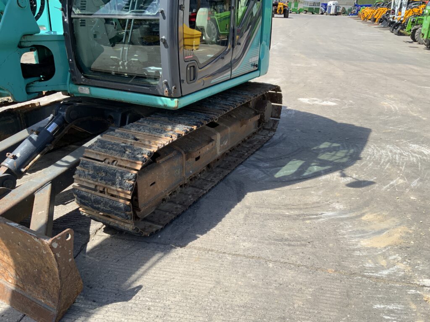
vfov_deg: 48.2
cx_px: 215
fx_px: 360
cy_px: 161
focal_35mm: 29
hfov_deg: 61.7
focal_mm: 3
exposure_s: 1/1195
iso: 16
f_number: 1.8
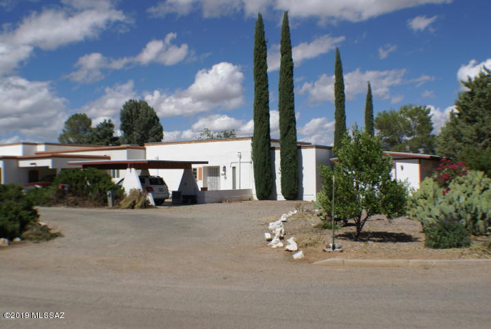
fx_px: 717
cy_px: 164
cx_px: 246
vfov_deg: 25.8
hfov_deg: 37.8
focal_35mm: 52
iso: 100
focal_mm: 35
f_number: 6.3
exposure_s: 1/800
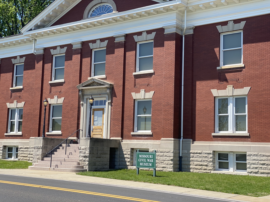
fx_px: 406
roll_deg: -2.0
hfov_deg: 36.8
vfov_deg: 28.0
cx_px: 135
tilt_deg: +6.4
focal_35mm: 52
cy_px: 101
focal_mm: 6
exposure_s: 1/1020
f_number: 2
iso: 20
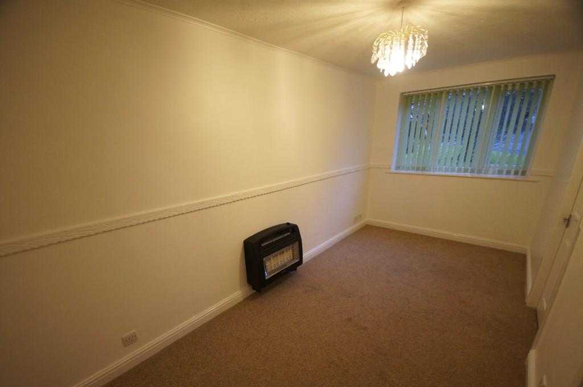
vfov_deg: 77.2
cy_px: 194
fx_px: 243
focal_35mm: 15
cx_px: 292
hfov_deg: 100.4
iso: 640
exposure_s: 1/30
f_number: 4
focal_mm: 10
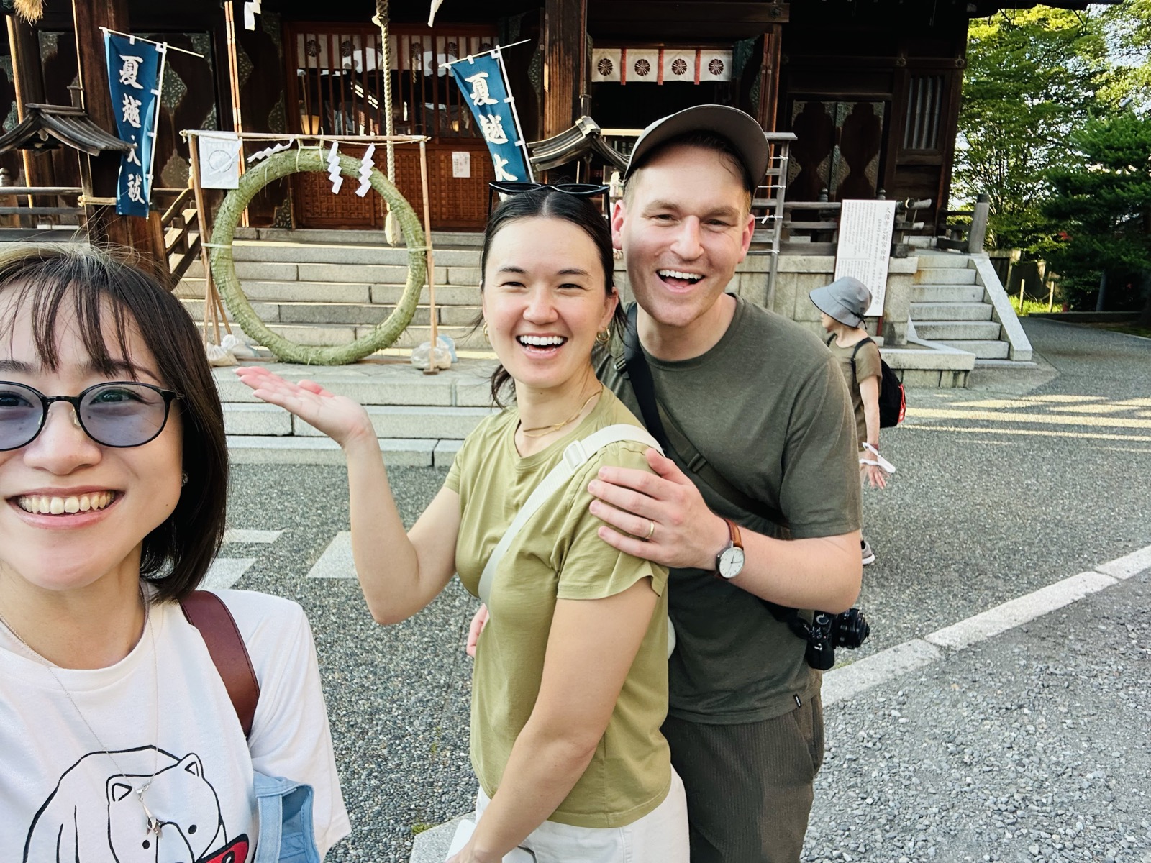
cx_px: 576
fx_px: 765
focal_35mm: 23
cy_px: 432
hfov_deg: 73.9
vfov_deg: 58.9
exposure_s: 1/121
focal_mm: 2.69
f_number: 1.9
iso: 25
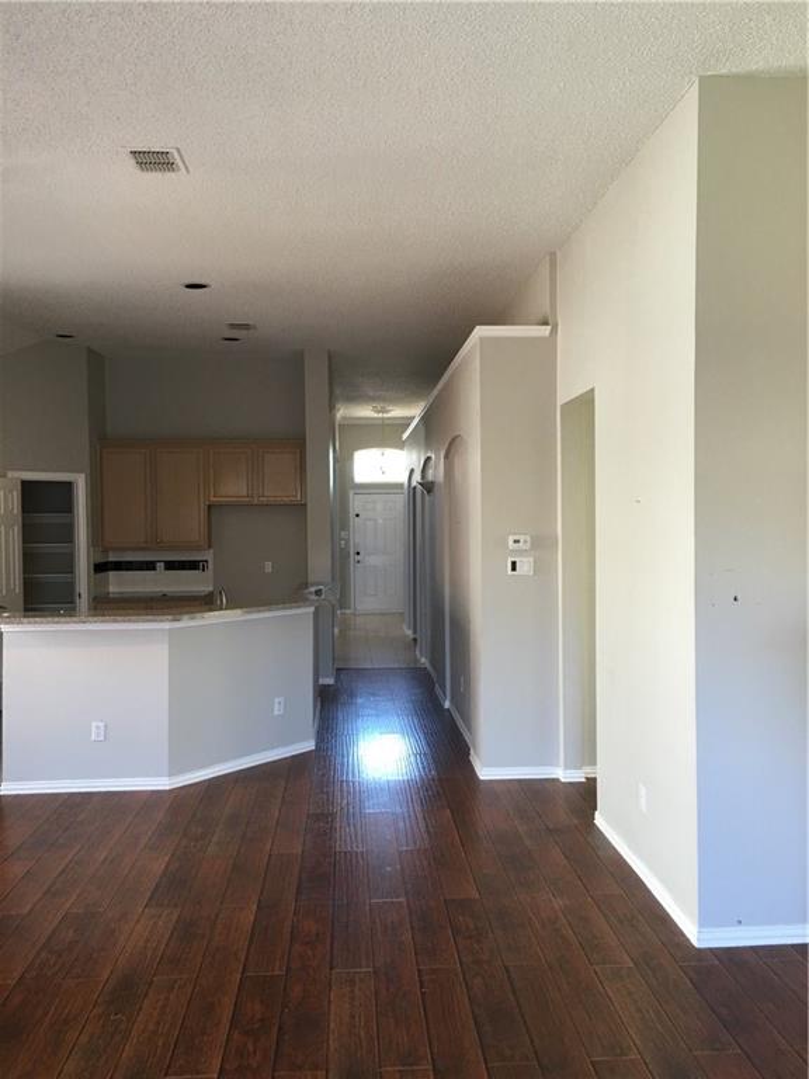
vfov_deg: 61.7
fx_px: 904
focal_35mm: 29
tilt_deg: -0.7
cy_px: 540
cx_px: 404
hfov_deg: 48.2
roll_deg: +2.1
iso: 40
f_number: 2.2
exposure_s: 1/15
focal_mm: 4.15
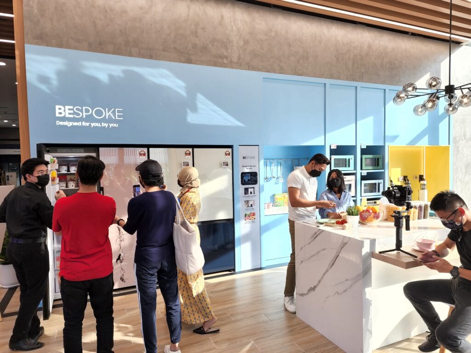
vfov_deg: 58.9
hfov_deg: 73.9
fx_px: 313
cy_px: 176
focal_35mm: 23
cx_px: 236
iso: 40
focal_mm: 6.4
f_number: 1.8
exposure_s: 1/100
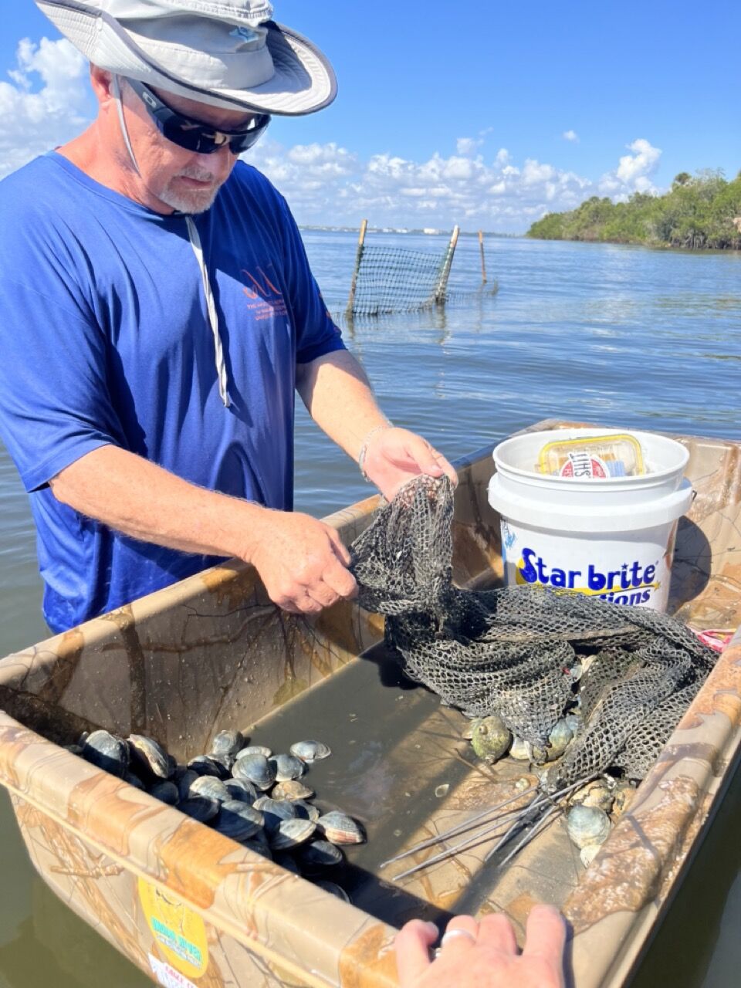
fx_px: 742
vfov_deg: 67.3
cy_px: 494
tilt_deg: -18.4
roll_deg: -3.4
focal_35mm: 26
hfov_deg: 53.1
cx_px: 370
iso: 50
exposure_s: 1/2463
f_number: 1.6
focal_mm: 5.1
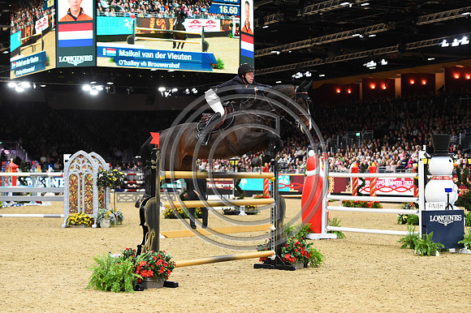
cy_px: 156
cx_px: 236
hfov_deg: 23.9
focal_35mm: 85
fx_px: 1111
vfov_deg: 16.1
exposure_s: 1/800
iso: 5000
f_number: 3.5
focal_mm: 85
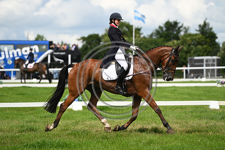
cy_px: 75
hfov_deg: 10.3
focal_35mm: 200
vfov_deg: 6.9
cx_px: 112
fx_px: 1250
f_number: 4.5
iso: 140
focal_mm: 200
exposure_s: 1/1250
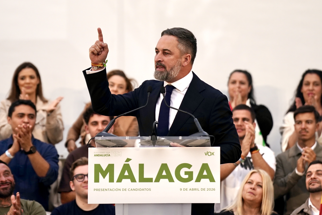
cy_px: 103
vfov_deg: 6.6
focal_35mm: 208
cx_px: 169
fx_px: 1860
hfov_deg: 9.9
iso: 1000
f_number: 2.8
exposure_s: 1/1000
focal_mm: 129
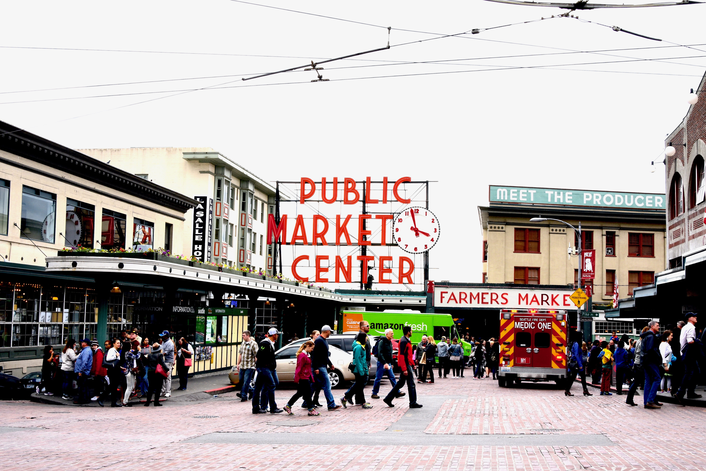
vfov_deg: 31.9
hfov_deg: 46.4
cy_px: 236
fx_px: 824
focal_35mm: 42
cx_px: 353
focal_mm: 28
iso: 100
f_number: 8
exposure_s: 1/250
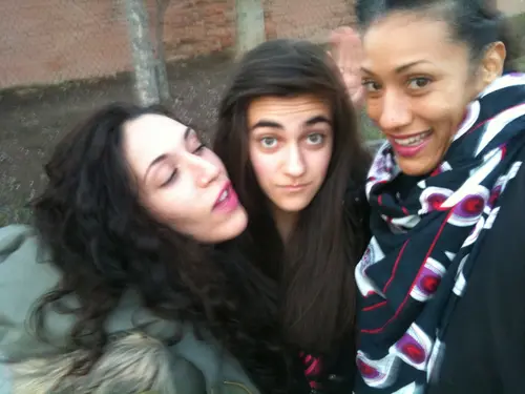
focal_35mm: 35
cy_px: 197
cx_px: 262
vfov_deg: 40.7
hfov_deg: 52.6
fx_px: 531
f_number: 2.8
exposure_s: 1/17
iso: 160
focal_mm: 3.85
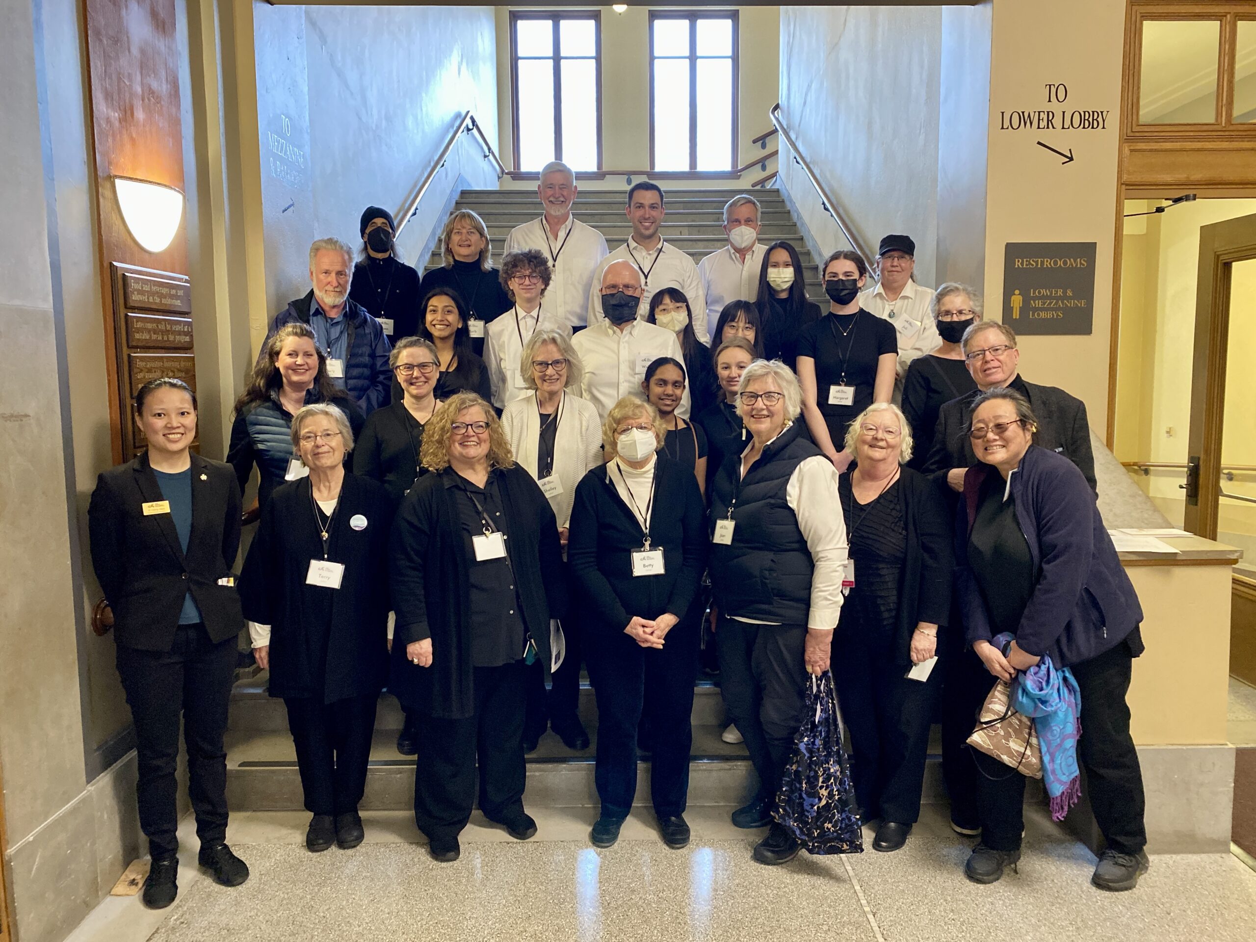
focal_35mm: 26
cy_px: 471
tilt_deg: -6.3
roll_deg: +0.2
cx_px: 628
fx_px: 943
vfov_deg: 53.1
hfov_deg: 67.3
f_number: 1.8
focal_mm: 4.25
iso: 400
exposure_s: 1/40
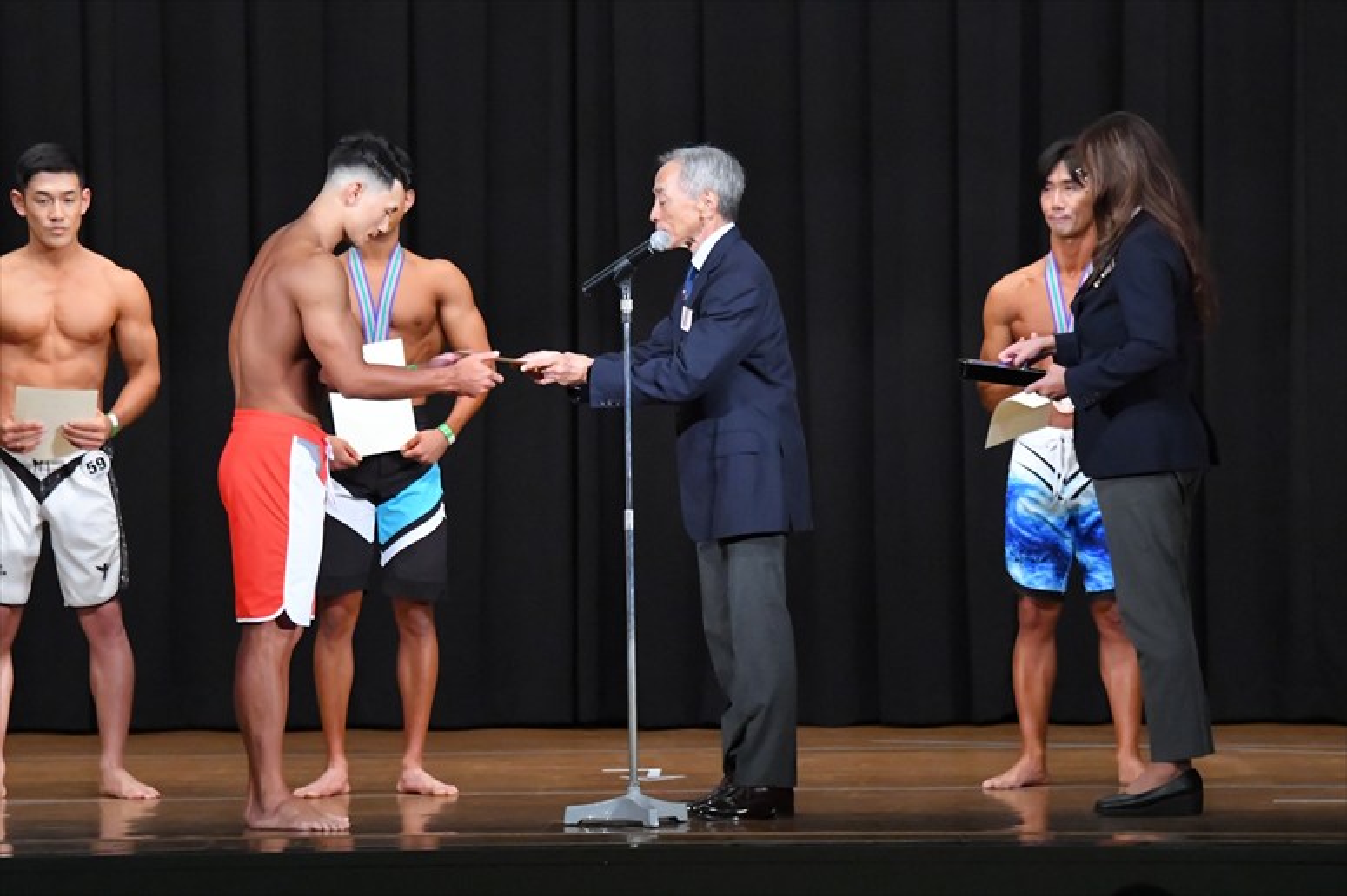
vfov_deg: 7.3
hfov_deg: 11.0
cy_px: 448
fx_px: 6994
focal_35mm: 187
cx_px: 674
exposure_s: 1/400
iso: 8000
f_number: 5.6
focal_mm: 125
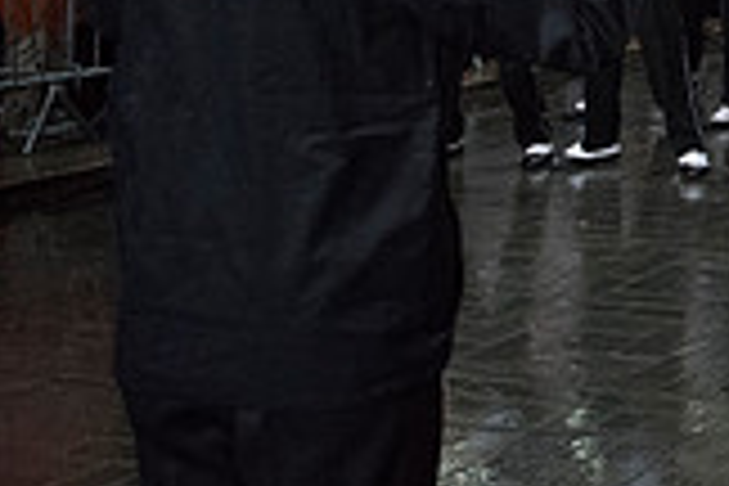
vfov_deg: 15.2
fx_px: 1741
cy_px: -128
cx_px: 1300
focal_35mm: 86
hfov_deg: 18.6
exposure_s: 1/4000
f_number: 2.8
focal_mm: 24
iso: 10000
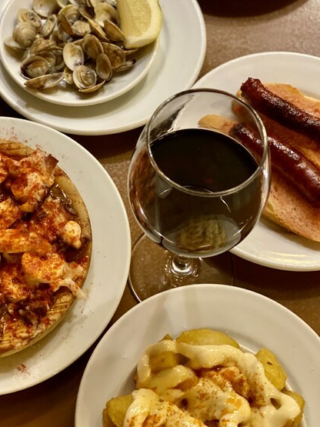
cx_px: 108
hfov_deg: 20.4
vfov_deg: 26.9
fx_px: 888
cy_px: 138
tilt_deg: -61.9
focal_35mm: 72
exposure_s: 1/33
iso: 250
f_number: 2
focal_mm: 6
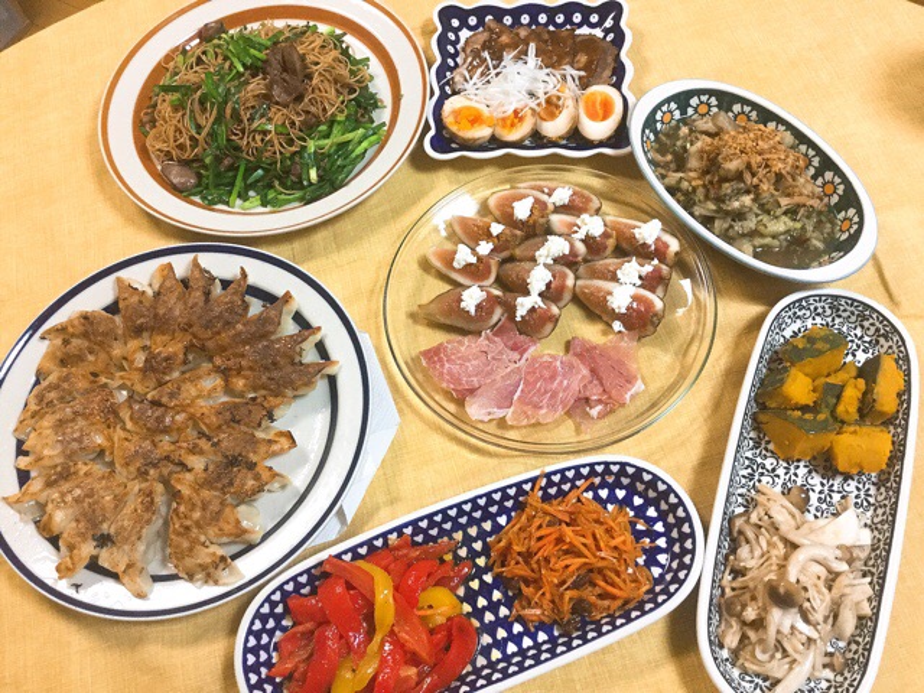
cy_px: 346
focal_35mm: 31
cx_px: 462
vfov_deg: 45.4
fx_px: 827
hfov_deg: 58.4
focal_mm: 3.3
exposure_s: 1/30
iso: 160
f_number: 2.4
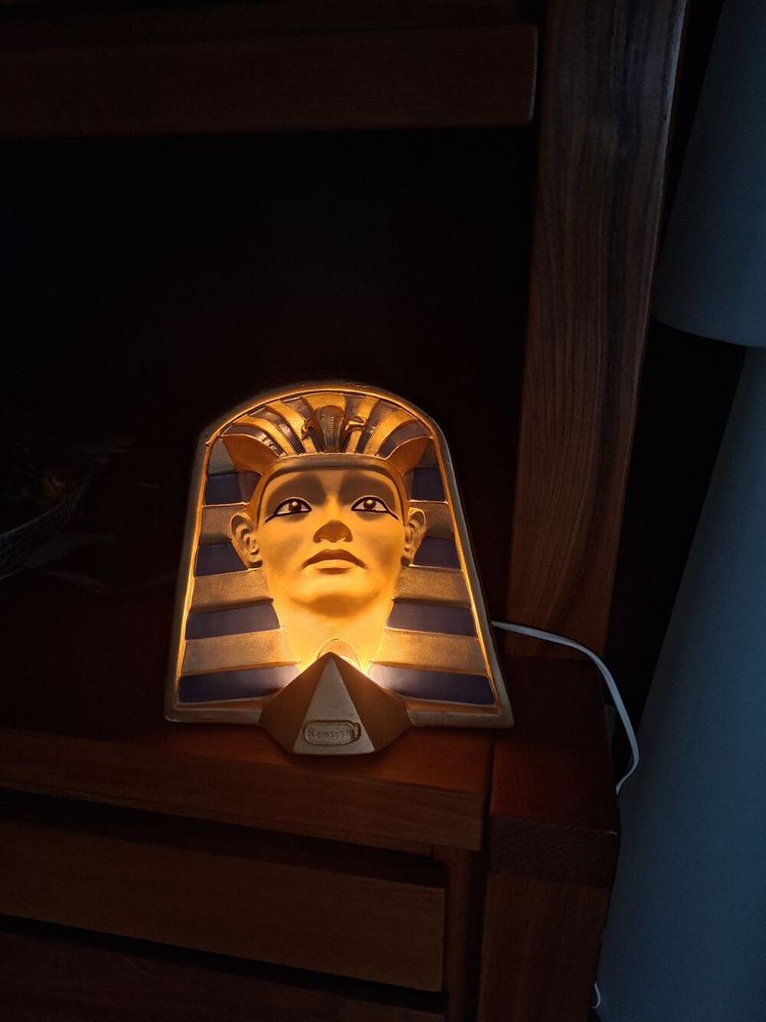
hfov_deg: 58.9
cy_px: 511
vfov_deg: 73.9
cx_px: 383
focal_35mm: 23
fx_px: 678
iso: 64
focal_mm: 5.54
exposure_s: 1/100
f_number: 1.8
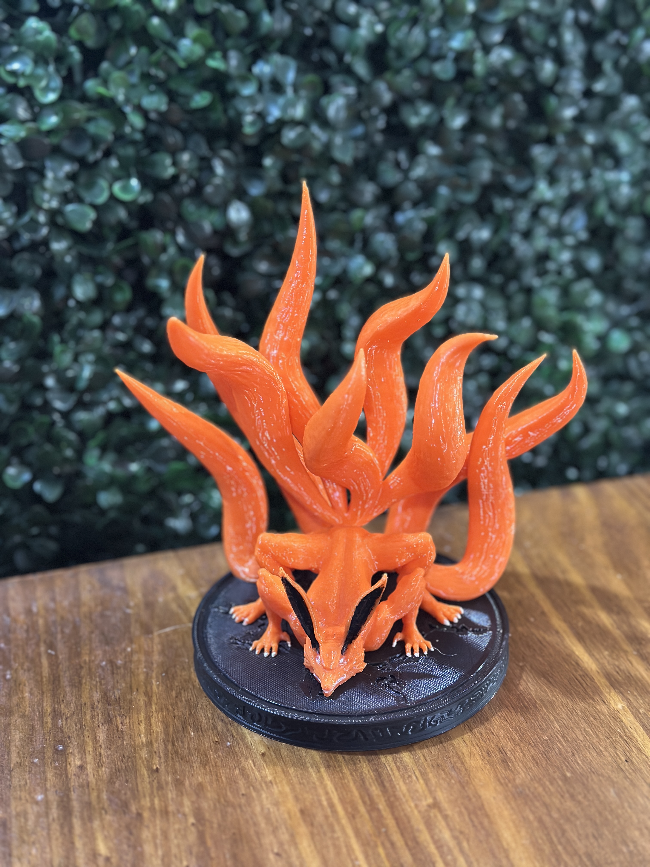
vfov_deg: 39.7
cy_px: 434
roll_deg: +1.1
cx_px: 325
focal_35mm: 48
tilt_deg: -25.2
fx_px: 1202
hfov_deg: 30.3
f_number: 1.78
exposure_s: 1/33
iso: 500
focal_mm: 6.86
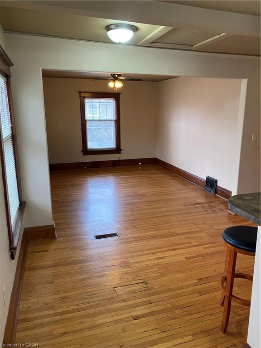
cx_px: 130
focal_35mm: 26
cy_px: 174
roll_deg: +0.7
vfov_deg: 67.3
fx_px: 261
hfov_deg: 53.1
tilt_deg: -12.4
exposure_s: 1/60
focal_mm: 4.25
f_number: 1.8
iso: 400
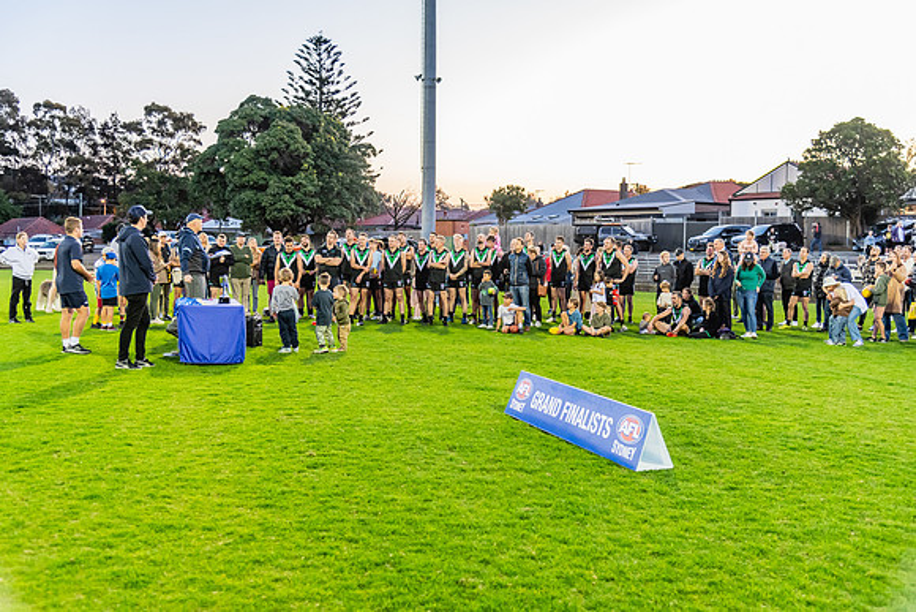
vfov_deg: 35.1
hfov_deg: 50.7
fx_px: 967
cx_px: 458
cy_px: 306
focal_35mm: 38
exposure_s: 1/100
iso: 1250
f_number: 4
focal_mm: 38
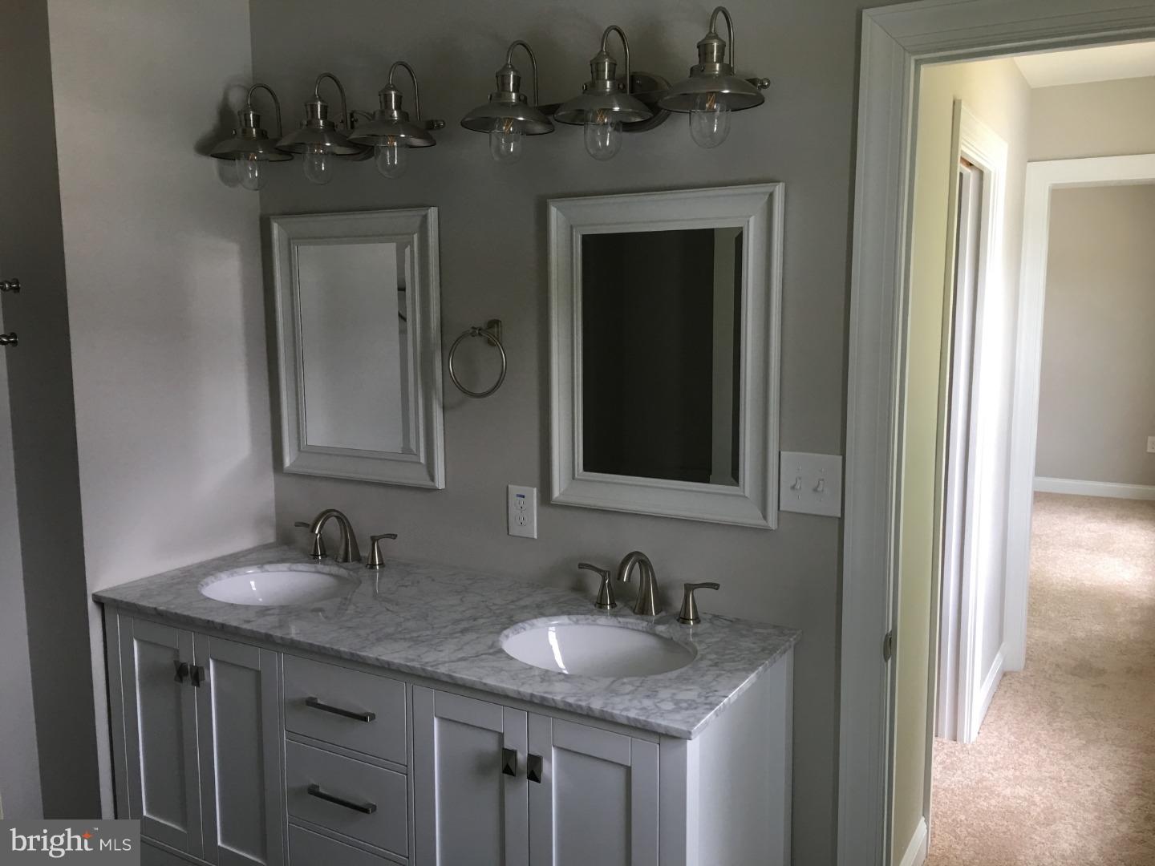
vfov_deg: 48.2
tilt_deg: -6.3
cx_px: 578
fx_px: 968
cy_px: 433
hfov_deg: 61.7
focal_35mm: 29
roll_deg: -0.2
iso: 25
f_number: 2.2
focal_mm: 4.15
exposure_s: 1/15
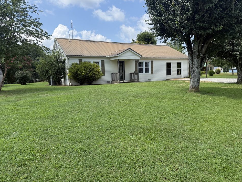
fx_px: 182
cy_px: 94
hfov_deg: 67.3
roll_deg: +1.3
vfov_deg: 53.1
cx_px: 126
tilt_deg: -6.0
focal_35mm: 26
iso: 100
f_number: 1.78
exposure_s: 1/3425
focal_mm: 6.76
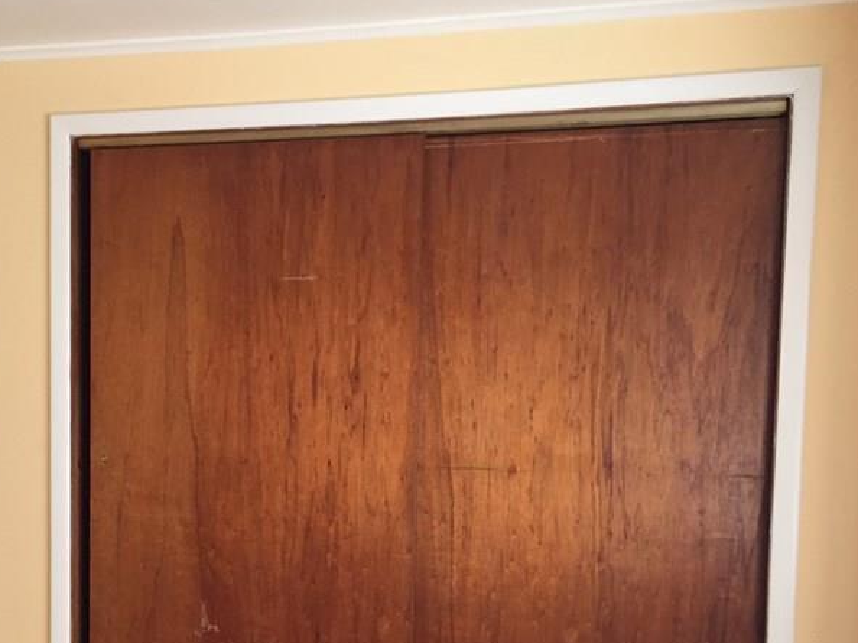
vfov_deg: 28.5
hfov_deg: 37.6
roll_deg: -2.4
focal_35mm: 50
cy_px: 514
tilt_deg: -3.4
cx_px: 256
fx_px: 1239
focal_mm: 4.15
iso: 125
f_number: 2.2
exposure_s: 1/30
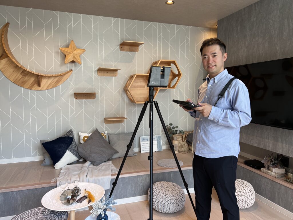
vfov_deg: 53.1
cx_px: 146
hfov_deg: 67.3
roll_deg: +0.5
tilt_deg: -4.9
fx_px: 220
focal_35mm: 26
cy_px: 110
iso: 80
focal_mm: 5.7
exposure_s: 1/100
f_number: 1.5
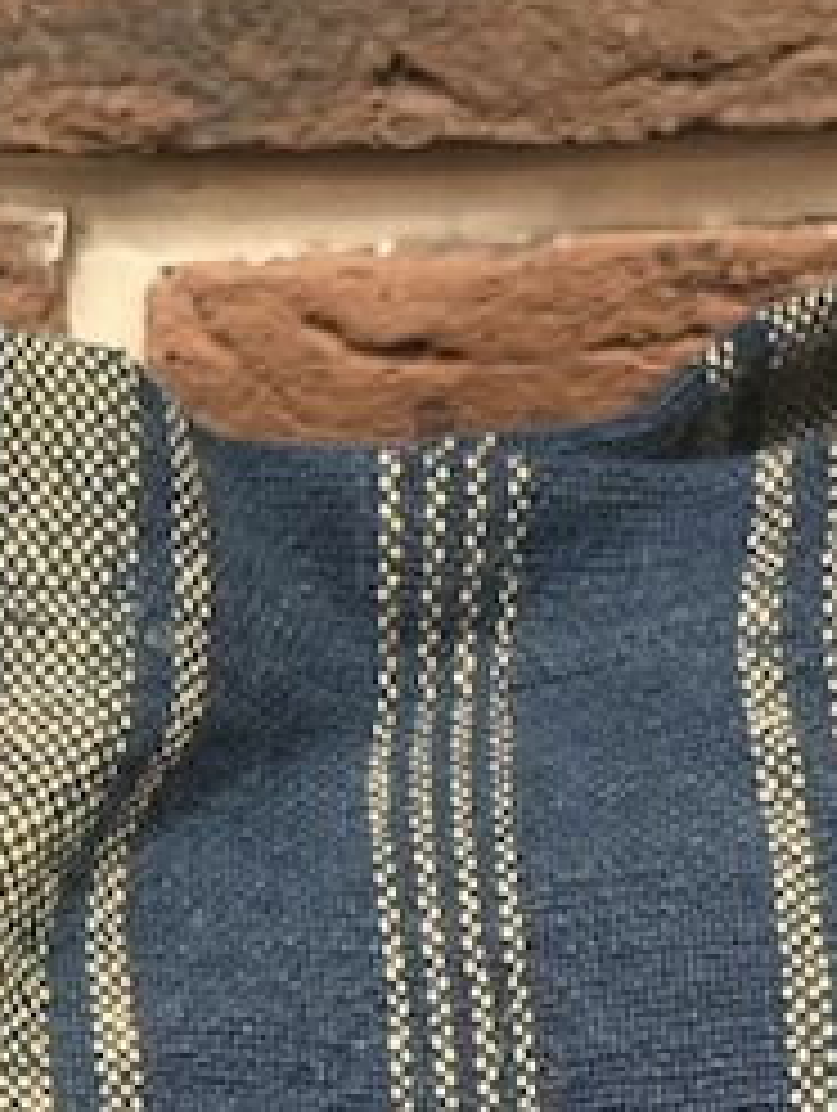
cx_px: 446
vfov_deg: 9.2
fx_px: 6656
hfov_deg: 7.2
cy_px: 1799
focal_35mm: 207
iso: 640
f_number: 1.78
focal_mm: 6.76
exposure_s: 1/24
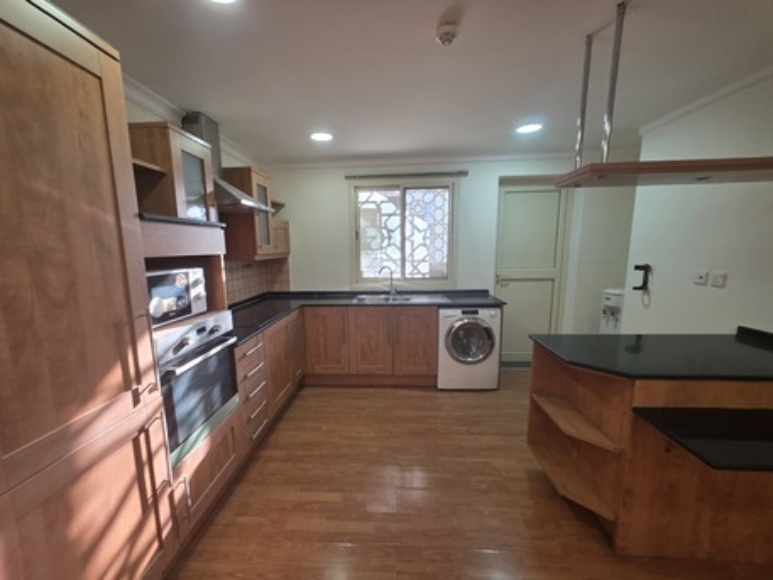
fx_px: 290
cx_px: 386
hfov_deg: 106.2
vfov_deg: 89.9
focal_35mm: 13
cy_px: 290
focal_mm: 2.2
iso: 160
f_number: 1.9
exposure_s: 1/100
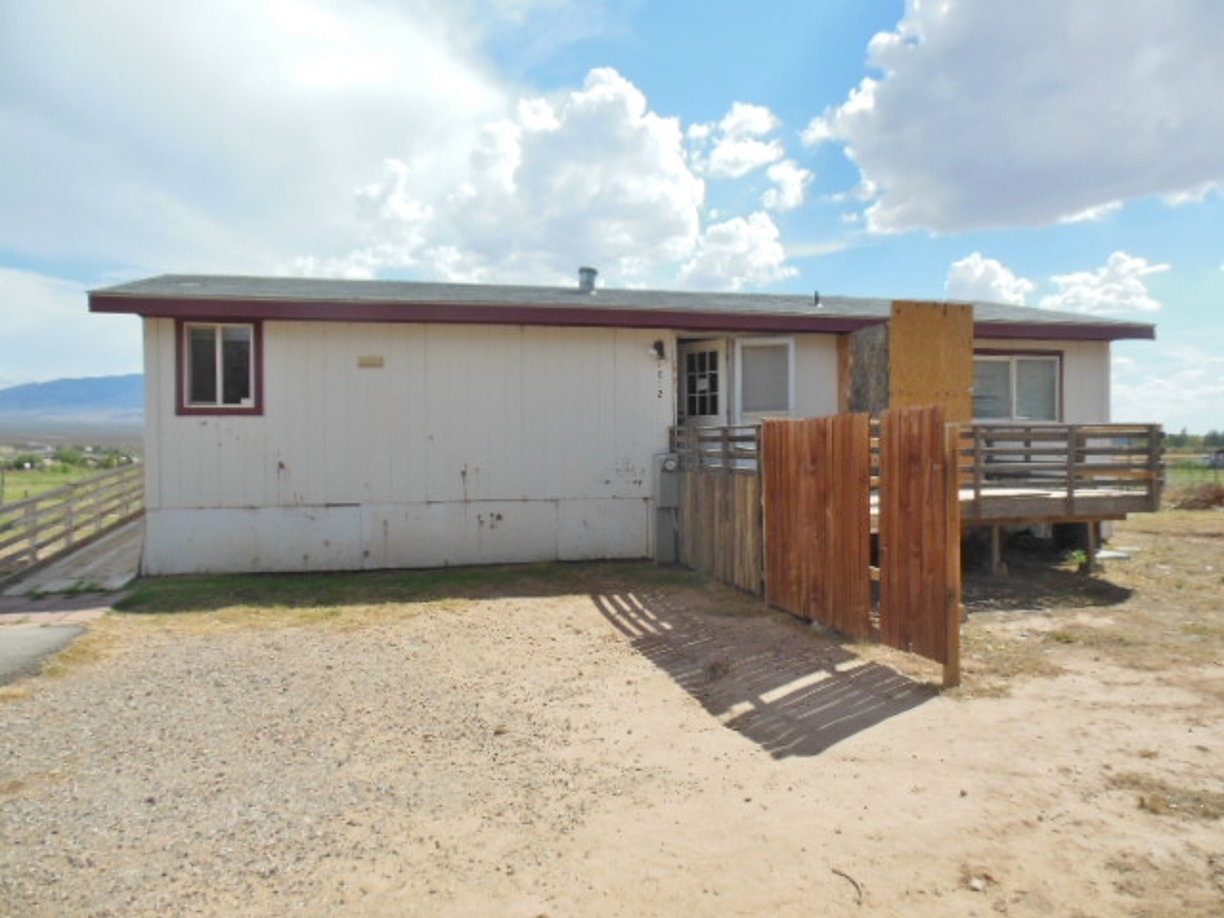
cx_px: 612
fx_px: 884
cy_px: 459
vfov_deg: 54.9
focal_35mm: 25
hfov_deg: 69.4
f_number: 3.2
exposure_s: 1/2000
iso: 125
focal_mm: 4.5
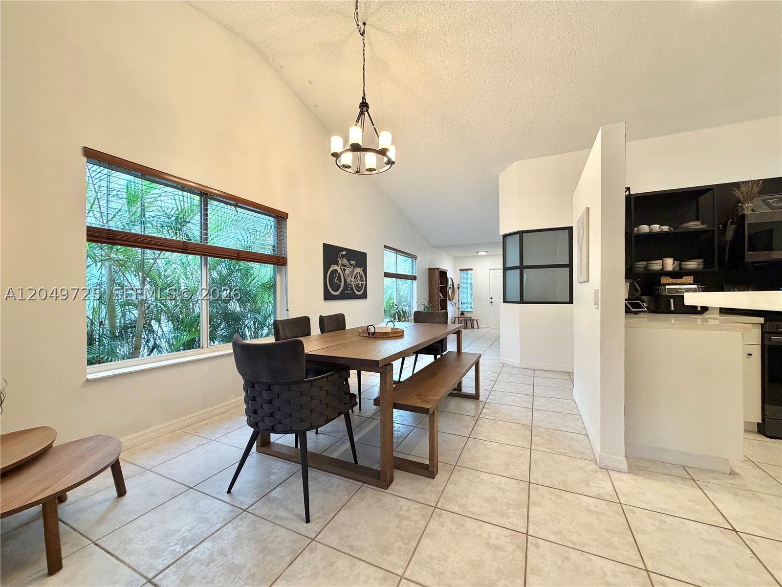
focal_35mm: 14
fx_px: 316
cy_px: 294
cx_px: 391
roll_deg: +0.6
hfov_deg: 102.1
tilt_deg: +0.6
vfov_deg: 85.7
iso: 250
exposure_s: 1/120
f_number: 2.2
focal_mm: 2.22
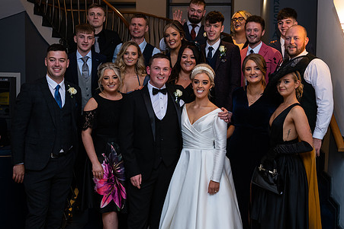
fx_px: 430
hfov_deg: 43.6
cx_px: 184
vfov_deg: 29.9
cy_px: 99
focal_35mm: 45
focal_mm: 35
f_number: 3.5
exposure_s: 1/160
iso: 640
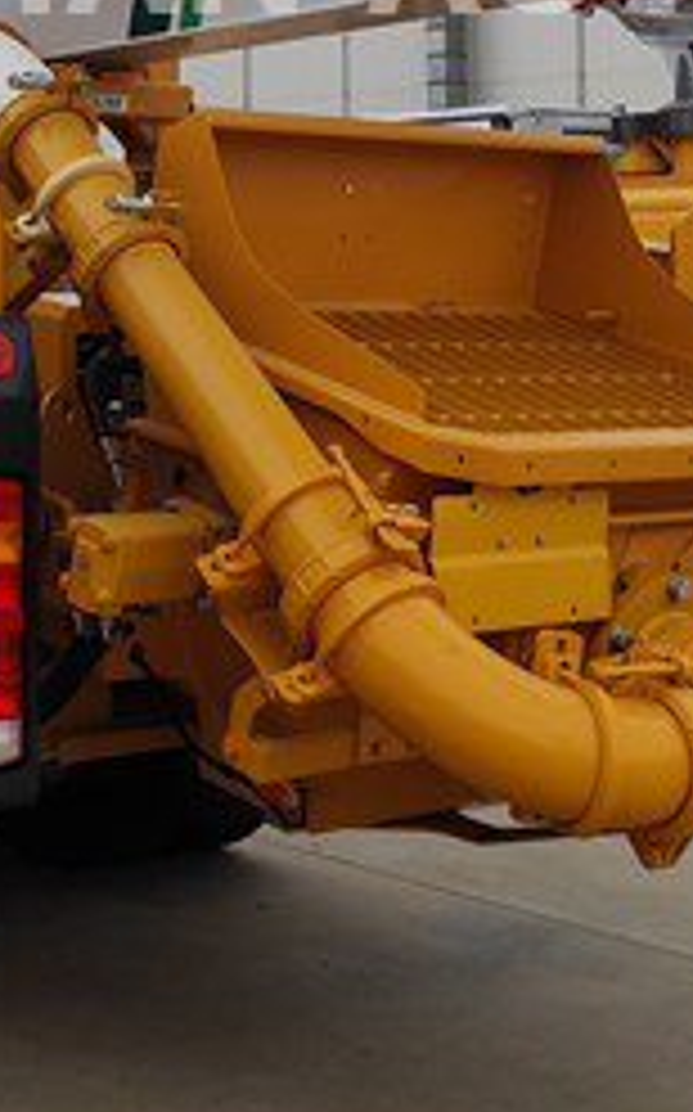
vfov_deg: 24.8
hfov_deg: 16.3
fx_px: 2391
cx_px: 112
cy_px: -36
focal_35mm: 79
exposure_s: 1/221
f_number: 1.65
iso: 50
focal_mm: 6.14
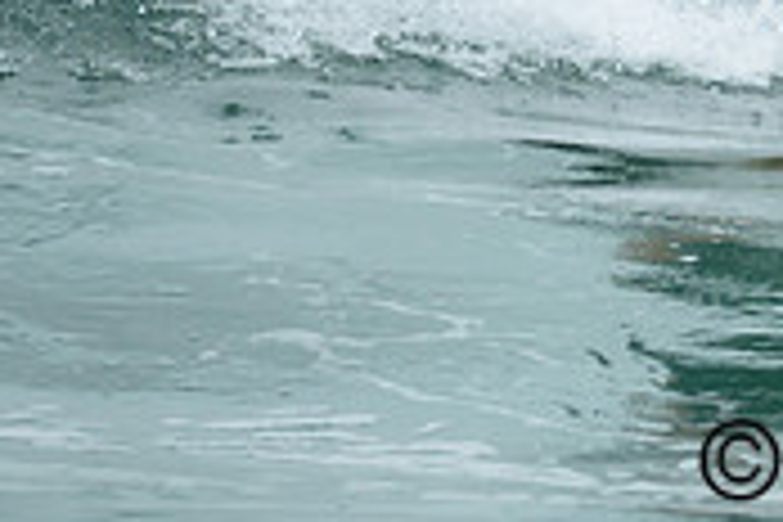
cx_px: 810
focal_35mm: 3652
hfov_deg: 0.6
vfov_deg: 0.4
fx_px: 79425
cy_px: -260
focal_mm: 800
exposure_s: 1/2000
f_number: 6.3
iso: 220
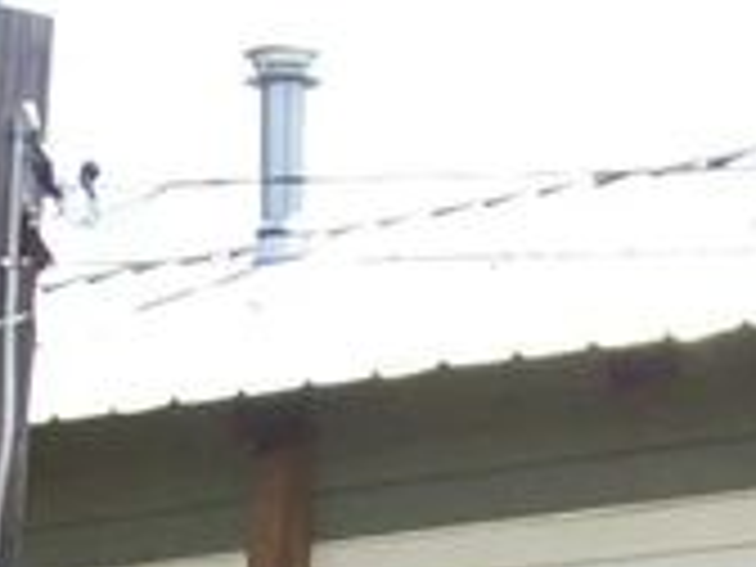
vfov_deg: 6.4
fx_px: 4805
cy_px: 1350
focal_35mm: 220
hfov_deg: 9.0
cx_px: 346
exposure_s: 1/455
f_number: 2.7
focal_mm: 6
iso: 80
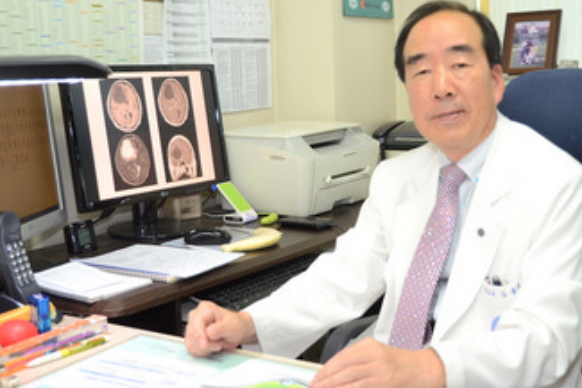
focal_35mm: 48
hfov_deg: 41.0
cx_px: 335
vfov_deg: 28.1
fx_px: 776
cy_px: 166
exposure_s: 1/60
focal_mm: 26
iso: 1250
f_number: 4.5
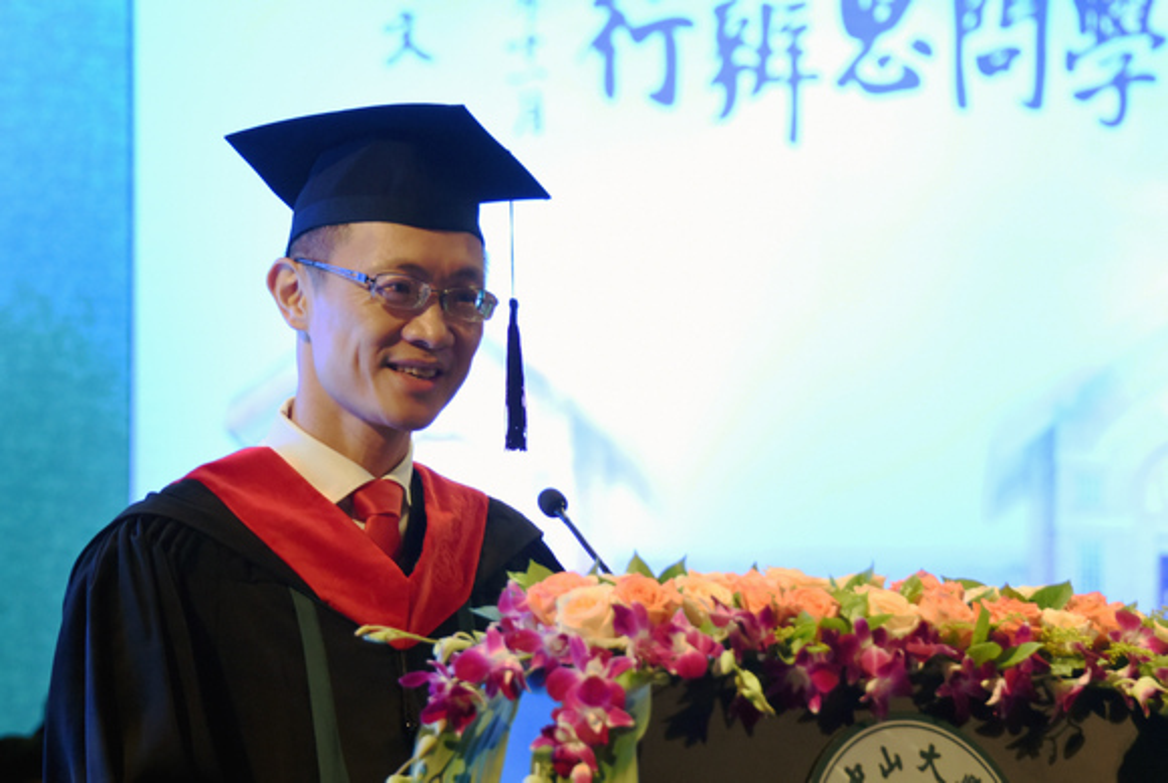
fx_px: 4388
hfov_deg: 15.2
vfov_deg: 10.2
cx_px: 584
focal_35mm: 135
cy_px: 392
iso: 2500
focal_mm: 135
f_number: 5.6
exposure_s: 1/80
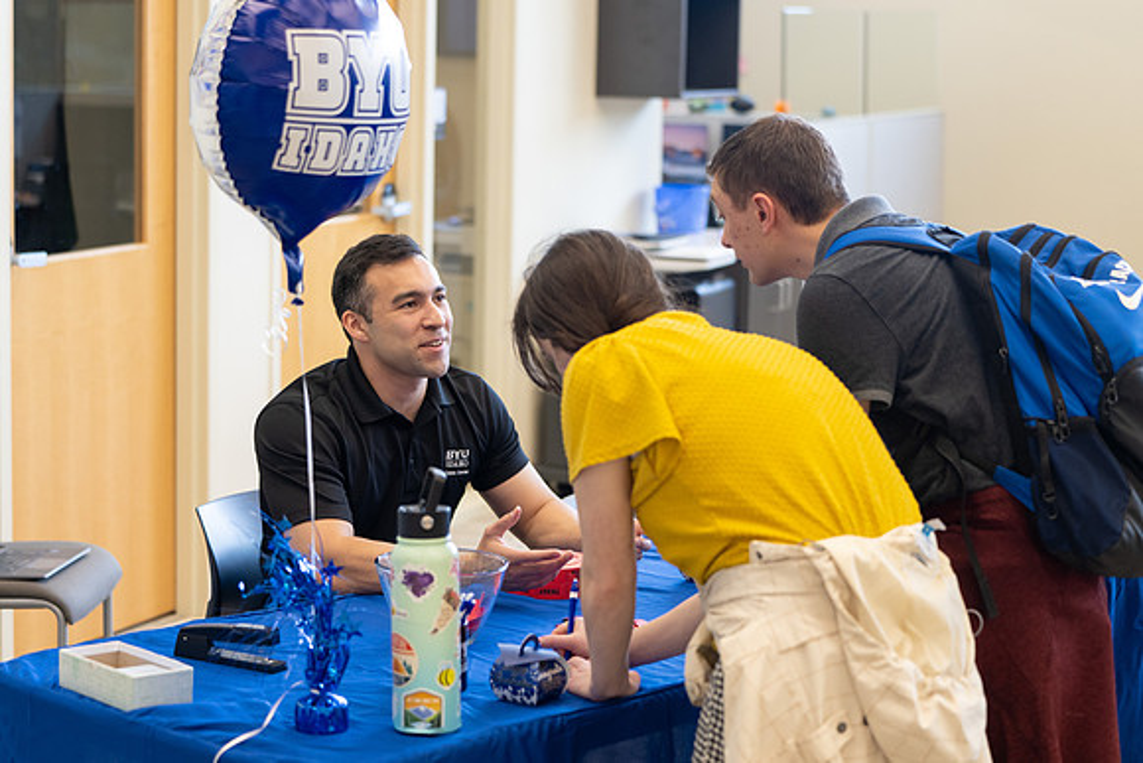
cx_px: 504
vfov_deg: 16.7
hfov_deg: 24.8
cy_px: 362
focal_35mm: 82
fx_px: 2595
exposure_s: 1/200
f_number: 2.8
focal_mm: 70
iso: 800
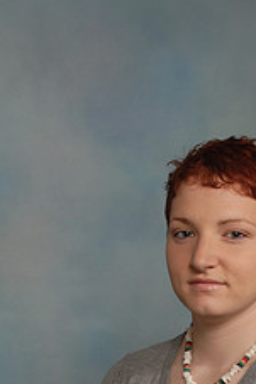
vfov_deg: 13.7
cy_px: 443
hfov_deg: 9.4
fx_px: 1555
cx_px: 163
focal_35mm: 146
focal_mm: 38
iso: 100
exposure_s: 1/125
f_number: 5.6
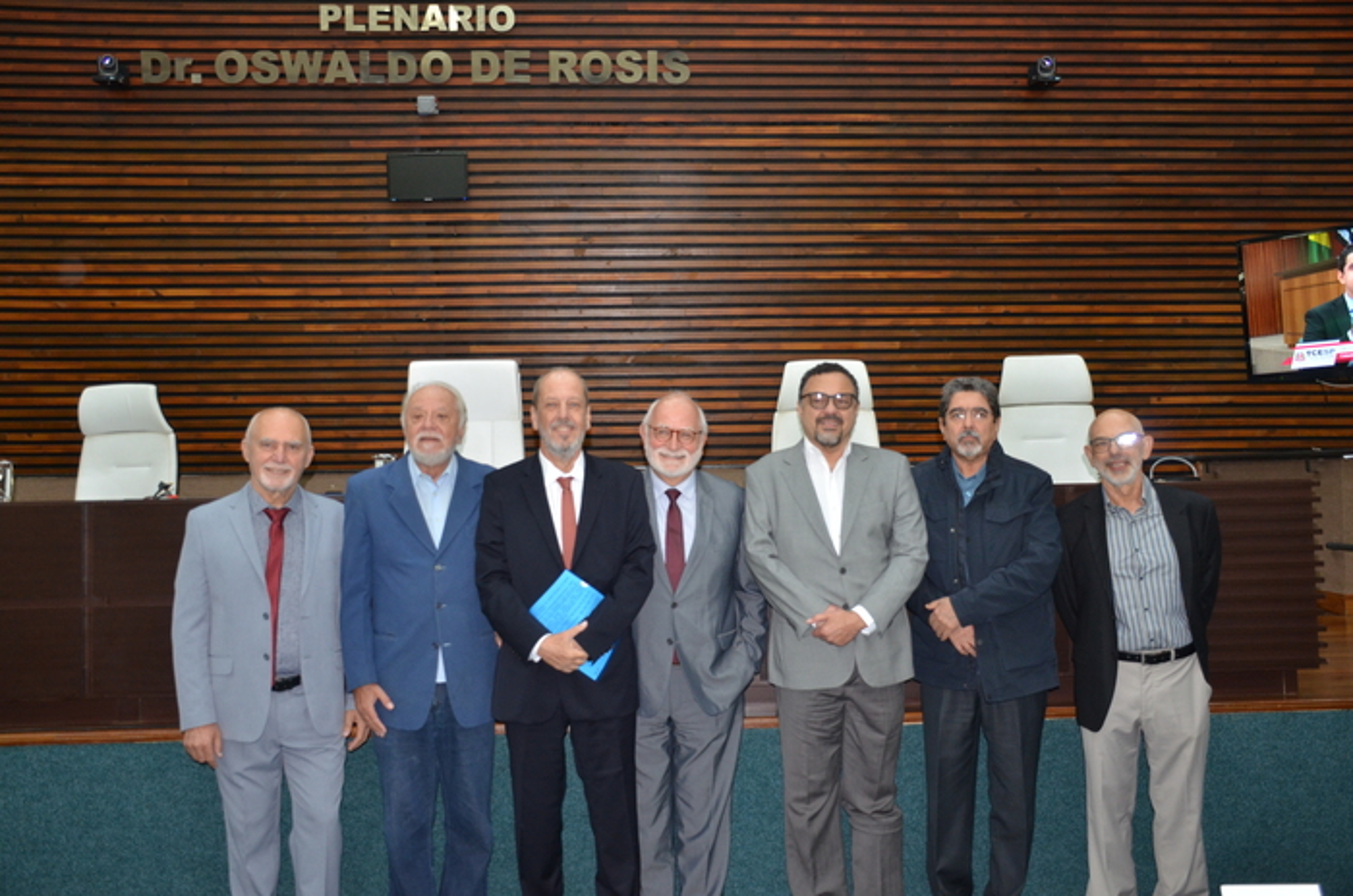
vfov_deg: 39.8
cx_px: 676
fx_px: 1238
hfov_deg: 57.3
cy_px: 448
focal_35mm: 33
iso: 800
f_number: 3.5
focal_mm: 22
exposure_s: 1/60
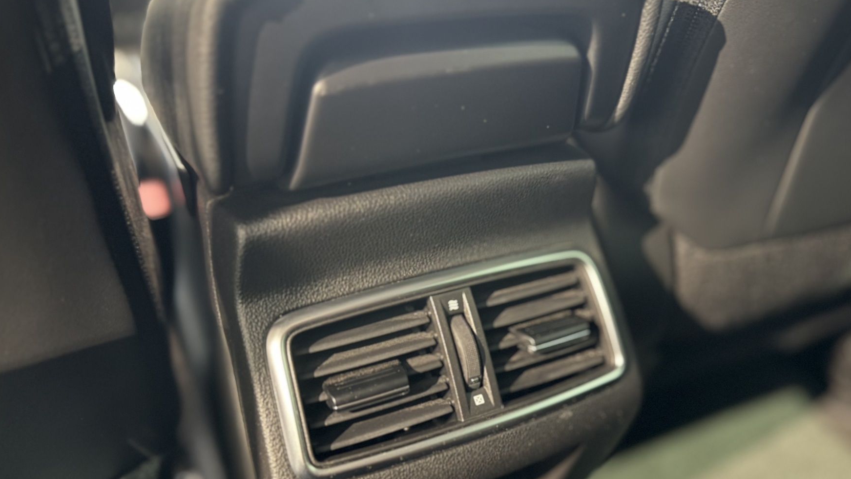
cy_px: 300
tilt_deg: -29.0
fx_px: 609
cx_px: 418
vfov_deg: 42.6
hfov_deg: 69.8
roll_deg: +1.0
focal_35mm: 27
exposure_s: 1/10
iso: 1000
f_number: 1.78
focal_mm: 6.76
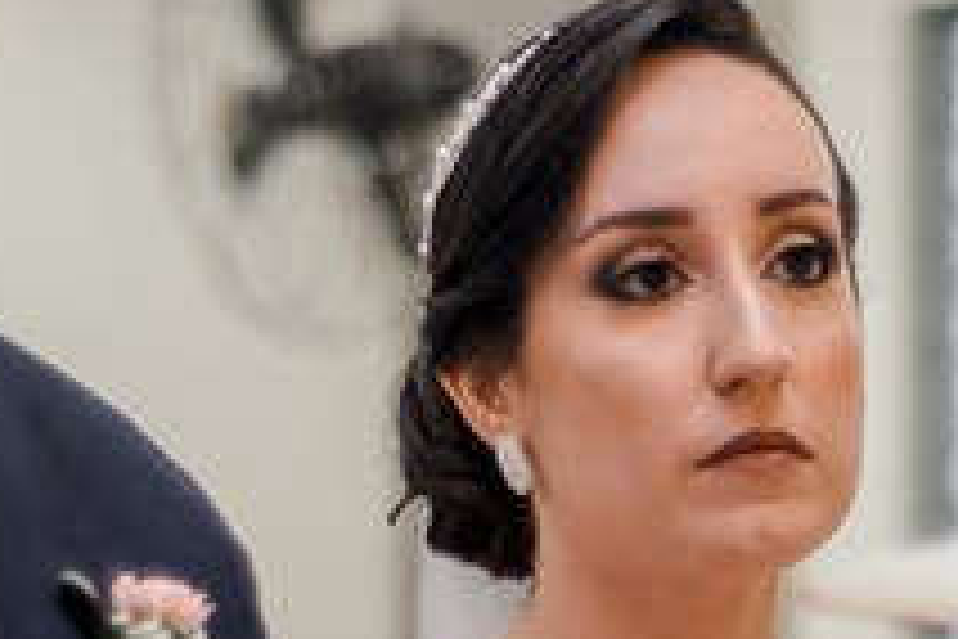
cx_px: 796
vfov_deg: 4.8
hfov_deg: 7.3
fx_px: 7504
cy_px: 997
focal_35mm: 282
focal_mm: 50
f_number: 2.2
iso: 800
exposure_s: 1/200
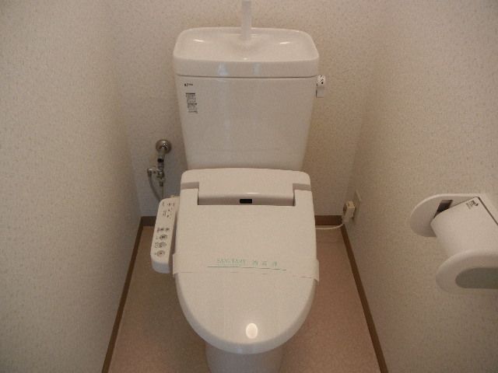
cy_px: 186
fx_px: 432
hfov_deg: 60.0
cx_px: 249
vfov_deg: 46.8
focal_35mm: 30
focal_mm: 5.4
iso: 220
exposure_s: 1/30
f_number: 3.5
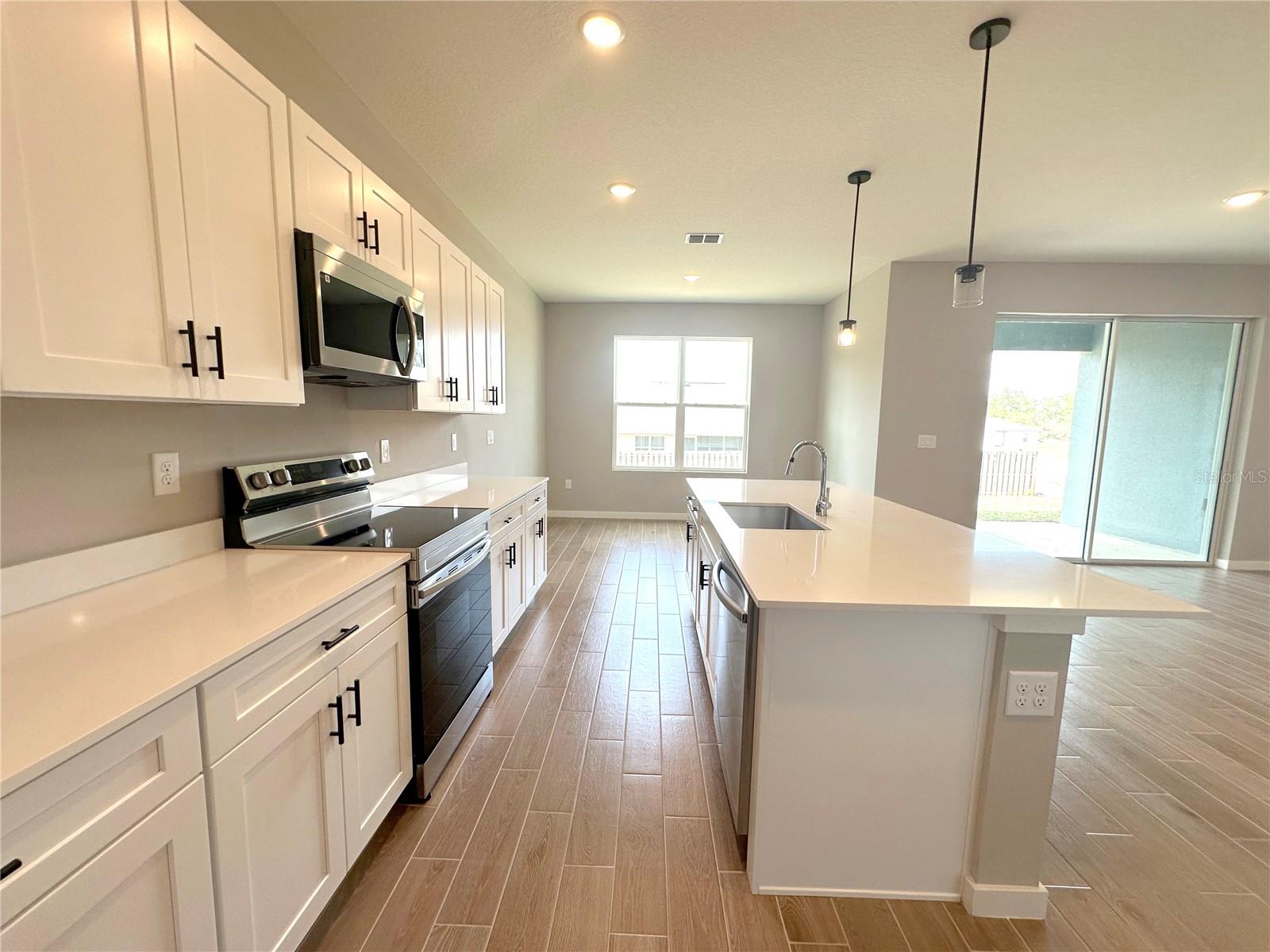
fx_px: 514
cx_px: 635
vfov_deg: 85.7
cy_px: 476
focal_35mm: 14
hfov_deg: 102.1
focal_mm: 2.22
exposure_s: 1/120
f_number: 2.2
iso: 64
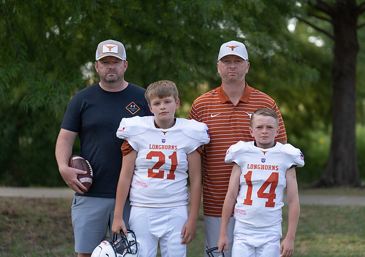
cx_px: 202
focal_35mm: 125
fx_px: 1294
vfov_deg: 11.4
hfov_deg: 16.0
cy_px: 123
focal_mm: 114
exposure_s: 1/400
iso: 100
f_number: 2.8
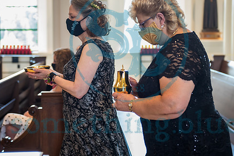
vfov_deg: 18.0
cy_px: 63
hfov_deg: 26.6
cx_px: 128
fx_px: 494
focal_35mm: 76
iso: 1000
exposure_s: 1/160
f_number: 2.8
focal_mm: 55
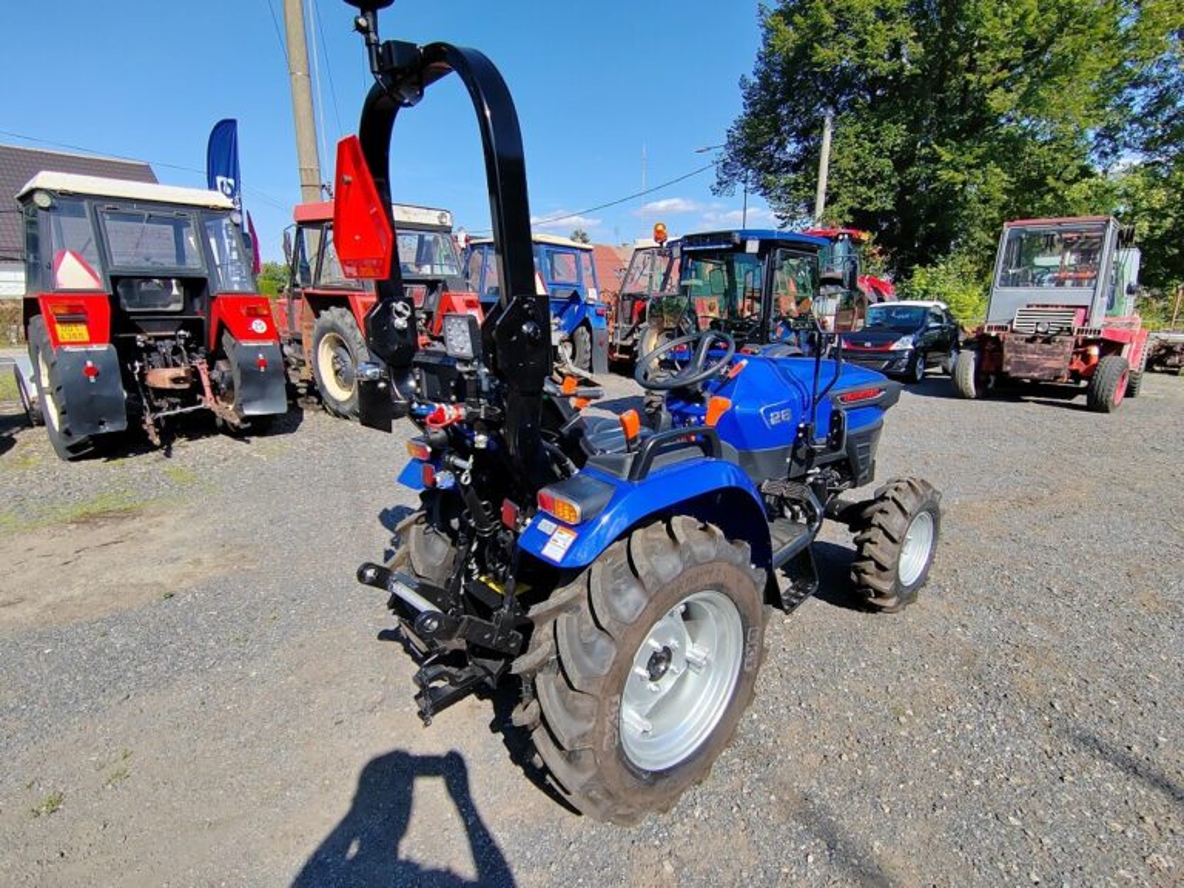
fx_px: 684
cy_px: 444
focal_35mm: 20
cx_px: 592
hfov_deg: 81.7
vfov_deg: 66.0
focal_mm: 2.16
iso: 100
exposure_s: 1/1200
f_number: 2.2
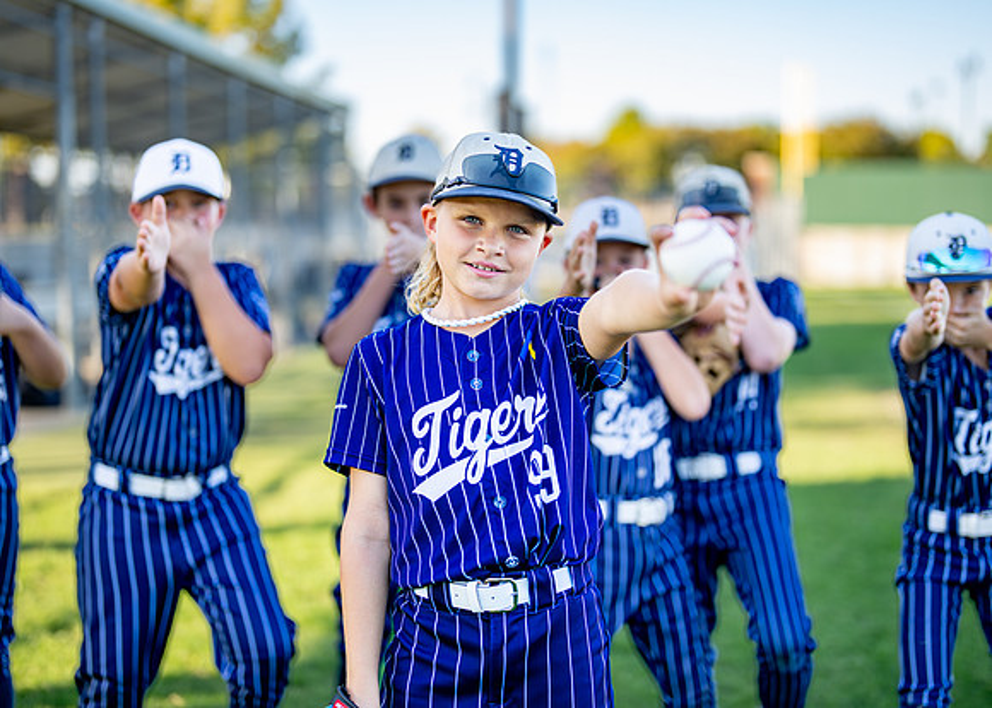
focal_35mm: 57
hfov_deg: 34.2
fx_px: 1612
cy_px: 343
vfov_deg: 24.8
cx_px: 495
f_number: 1.2
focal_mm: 50
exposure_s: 1/1250
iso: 100
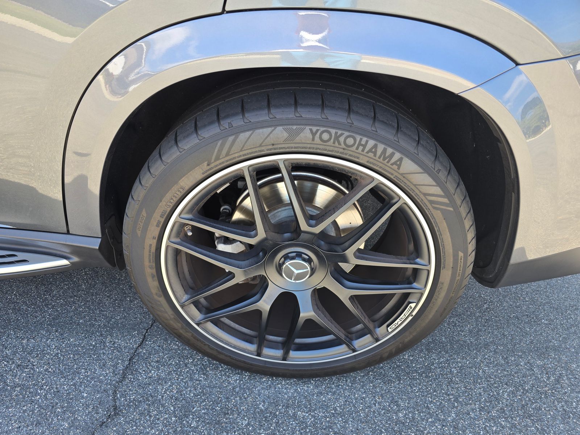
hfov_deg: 73.9
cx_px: 290
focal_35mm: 23
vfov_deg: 58.9
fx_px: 385
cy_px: 218
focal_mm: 6.3
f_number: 1.7
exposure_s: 1/180
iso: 40
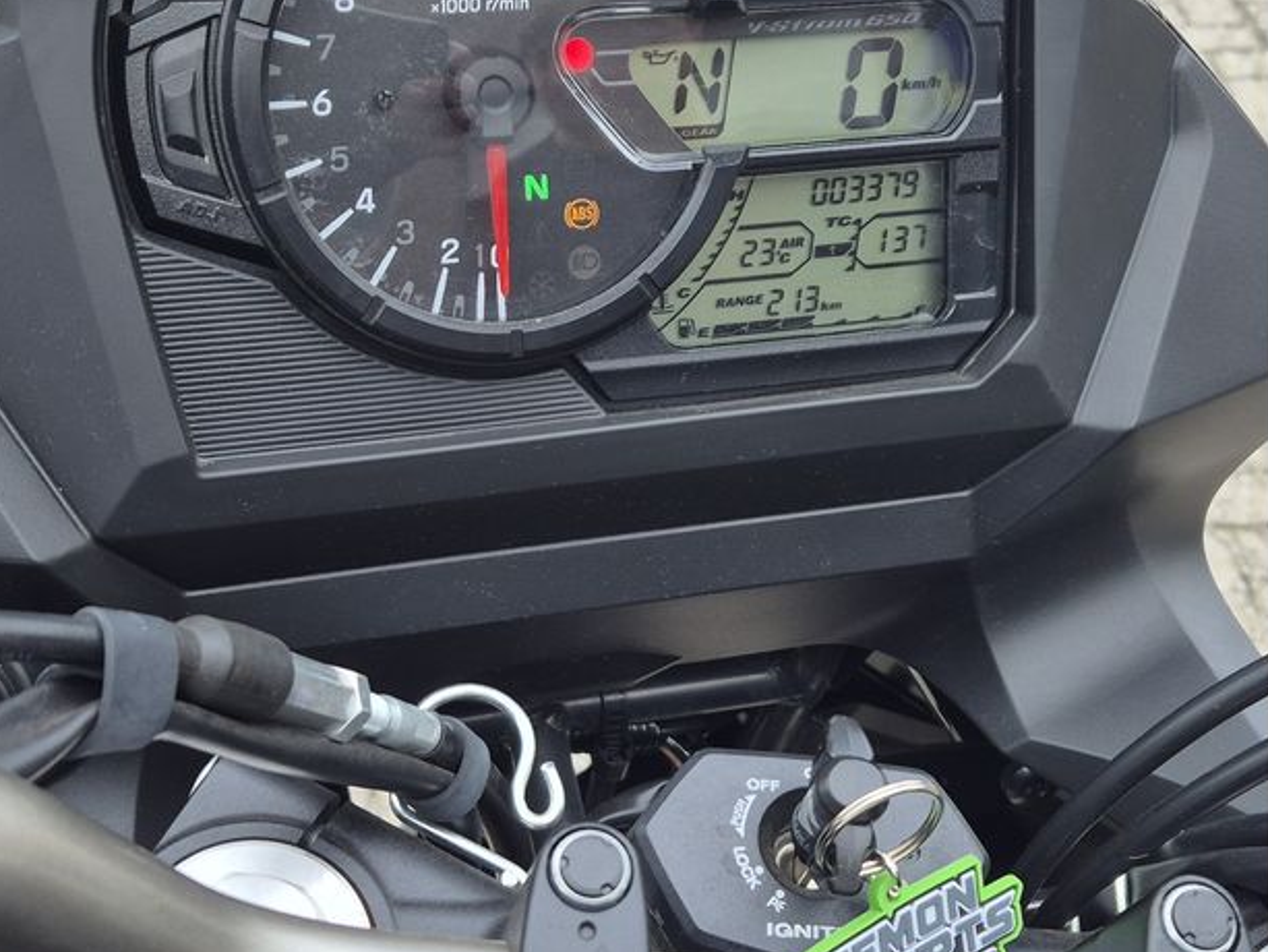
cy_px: 482
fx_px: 879
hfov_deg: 71.6
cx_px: 616
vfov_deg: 56.8
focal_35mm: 24
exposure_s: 1/463
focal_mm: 5.4
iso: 25
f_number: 1.8
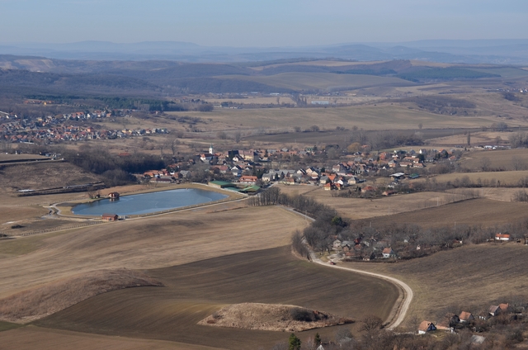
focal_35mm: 82
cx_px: 264
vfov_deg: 16.5
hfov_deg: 24.7
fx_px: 1208
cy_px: 175
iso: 100
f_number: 10
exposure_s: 1/400
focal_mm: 55
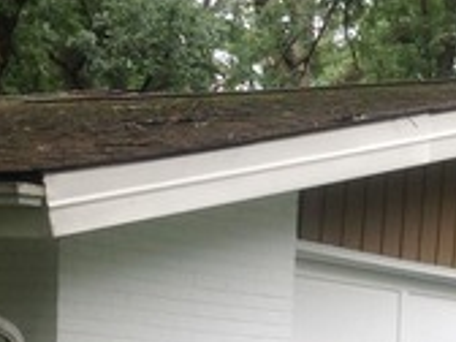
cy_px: 597
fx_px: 1752
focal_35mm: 133
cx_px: 421
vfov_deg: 10.5
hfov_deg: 14.7
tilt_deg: -6.9
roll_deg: -1.4
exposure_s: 1/182
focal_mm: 4.28
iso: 50
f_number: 2.4
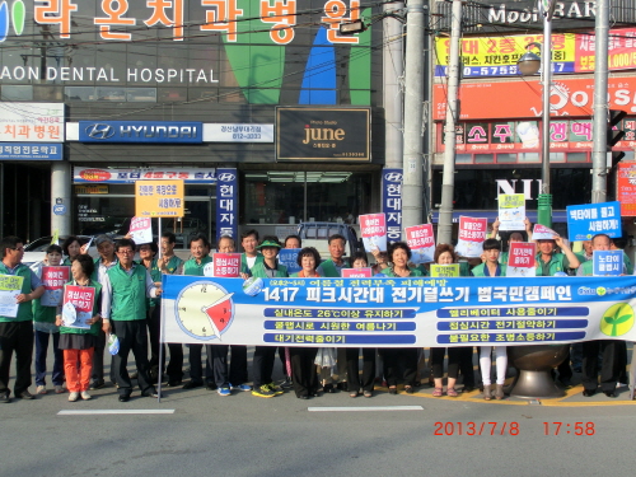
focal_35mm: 44
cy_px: 238
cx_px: 318
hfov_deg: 42.9
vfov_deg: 32.9
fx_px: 808
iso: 100
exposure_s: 1/640
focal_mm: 7.87
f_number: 4.2
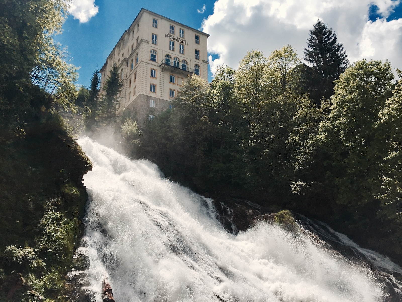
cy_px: 151
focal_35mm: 29
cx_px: 201
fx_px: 337
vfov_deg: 48.2
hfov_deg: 61.7
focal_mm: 4.15
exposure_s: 1/3968
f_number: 2.2
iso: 32
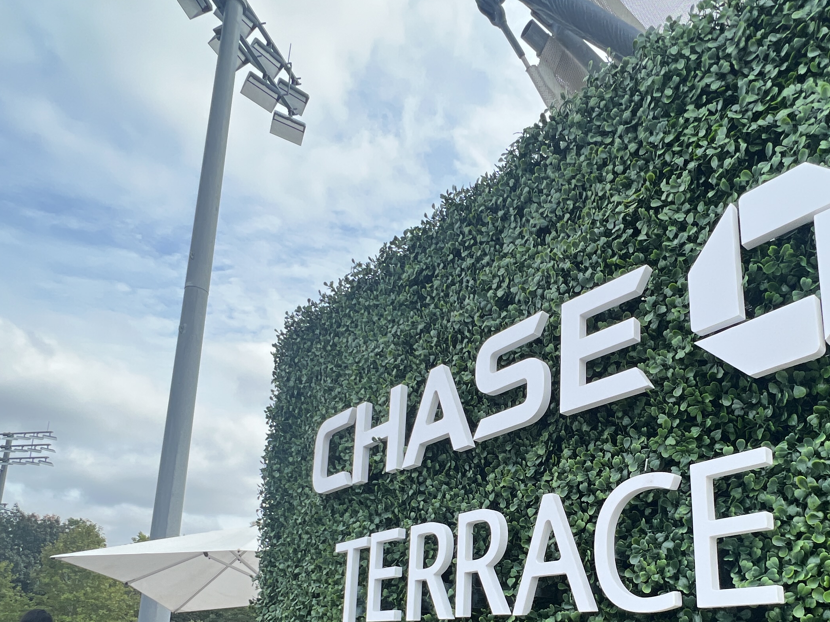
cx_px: 541
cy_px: 523
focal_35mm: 25
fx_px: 599
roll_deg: -1.0
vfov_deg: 50.5
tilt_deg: +10.8
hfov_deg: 67.8
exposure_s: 1/951
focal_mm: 1.57
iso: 32
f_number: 1.8
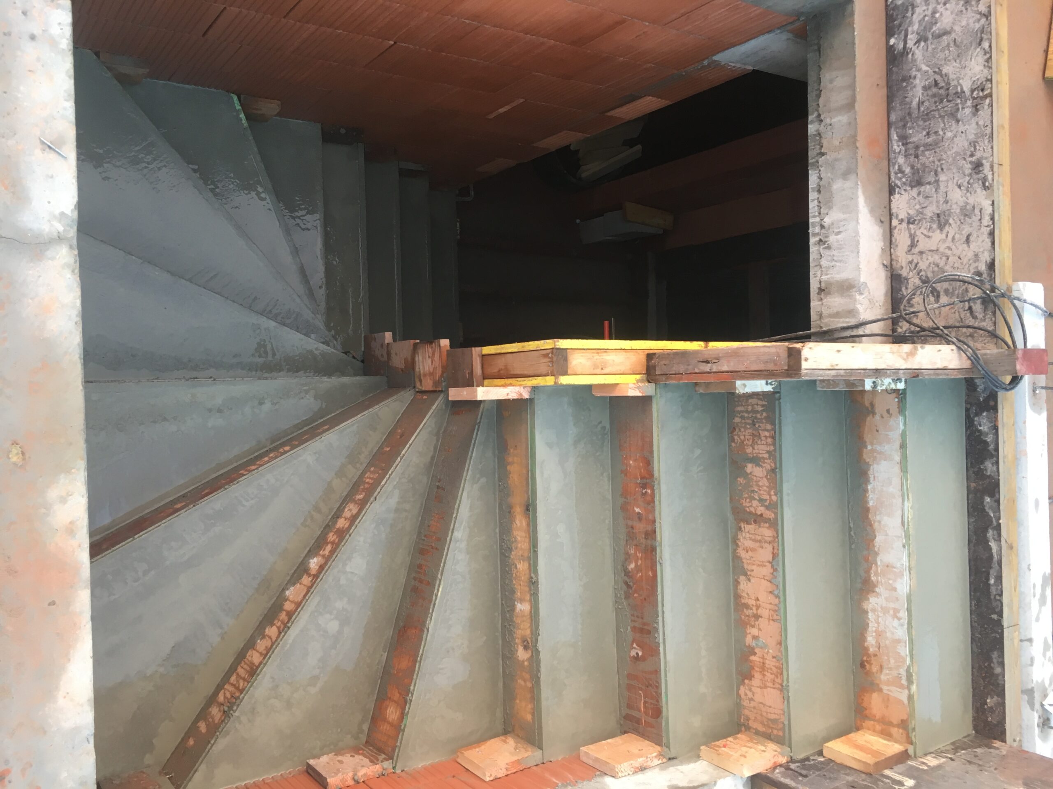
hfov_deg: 61.7
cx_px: 526
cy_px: 394
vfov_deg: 48.2
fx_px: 882
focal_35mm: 29
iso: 64
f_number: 2.2
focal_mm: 4.15
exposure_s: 1/33
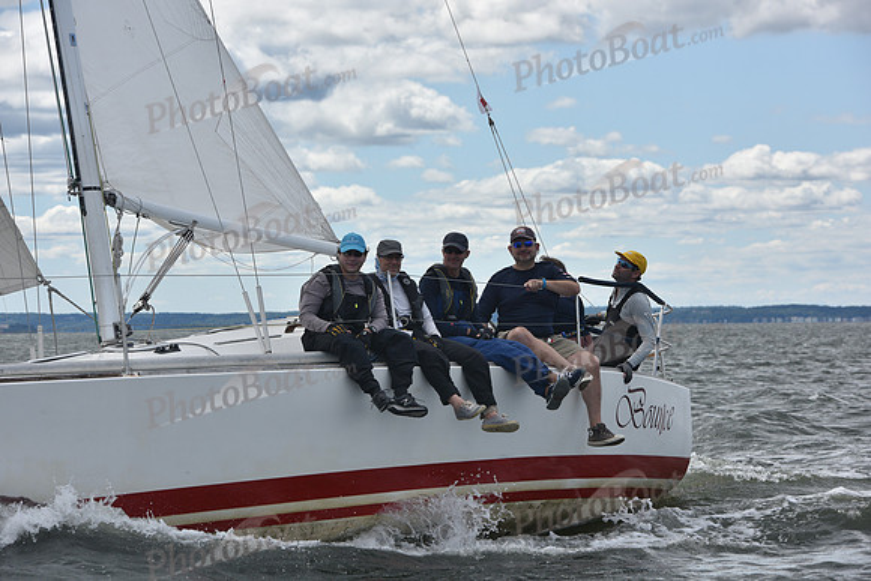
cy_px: 290
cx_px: 436
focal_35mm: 145
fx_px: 3509
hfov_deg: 14.2
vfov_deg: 9.5
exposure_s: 1/800
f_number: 10
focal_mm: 145
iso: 250
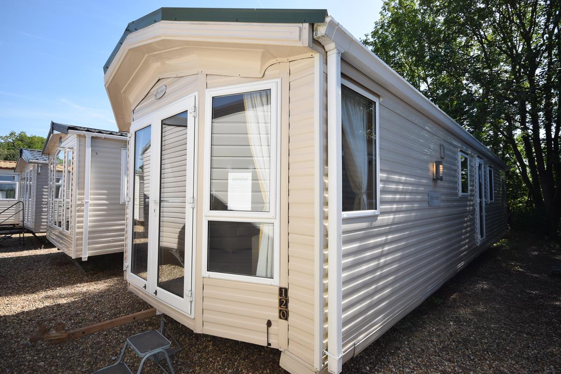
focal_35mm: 18
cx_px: 280
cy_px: 187
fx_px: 280
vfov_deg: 67.4
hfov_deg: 90.0
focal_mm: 12
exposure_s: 1/320
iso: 200
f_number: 9
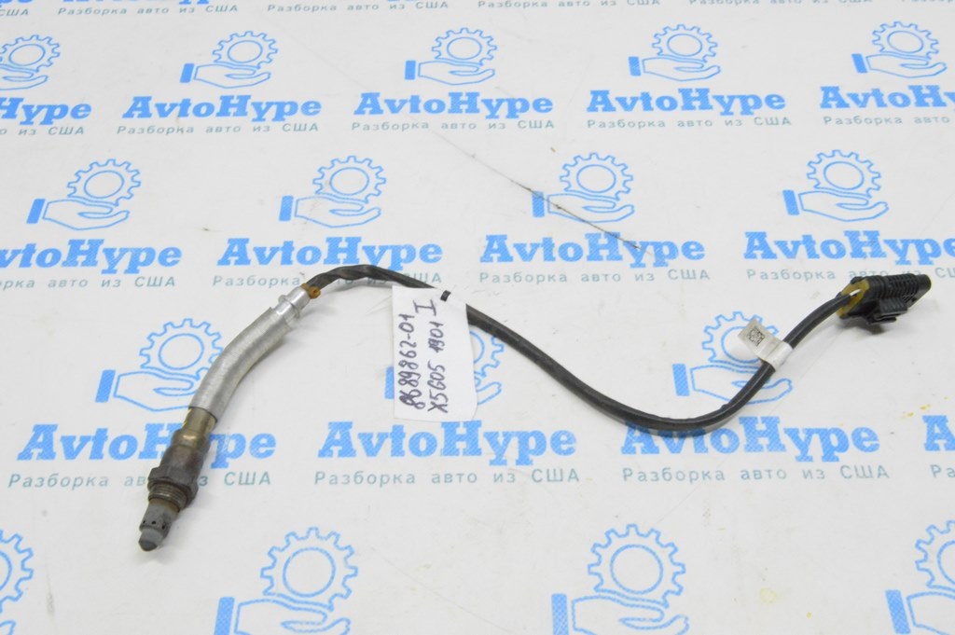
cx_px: 478
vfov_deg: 36.8
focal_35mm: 36
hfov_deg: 53.2
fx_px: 954
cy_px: 318
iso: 6400
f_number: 20
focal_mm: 24
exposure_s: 1/20
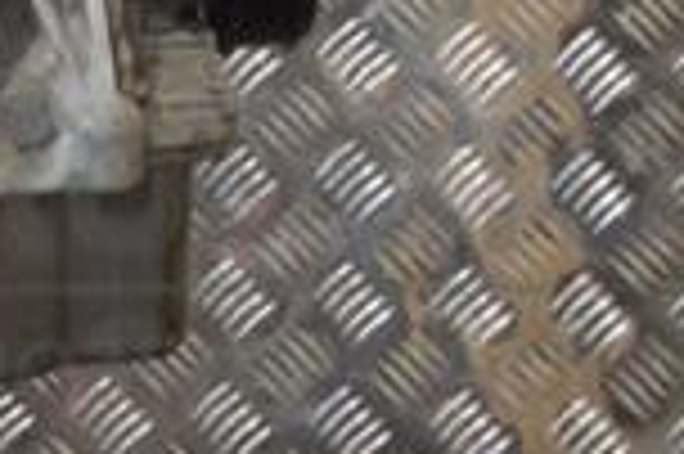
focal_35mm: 201
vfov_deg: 6.6
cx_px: -360
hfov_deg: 9.9
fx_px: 3815
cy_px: -414
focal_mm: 34
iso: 1000
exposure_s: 1/30
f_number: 5
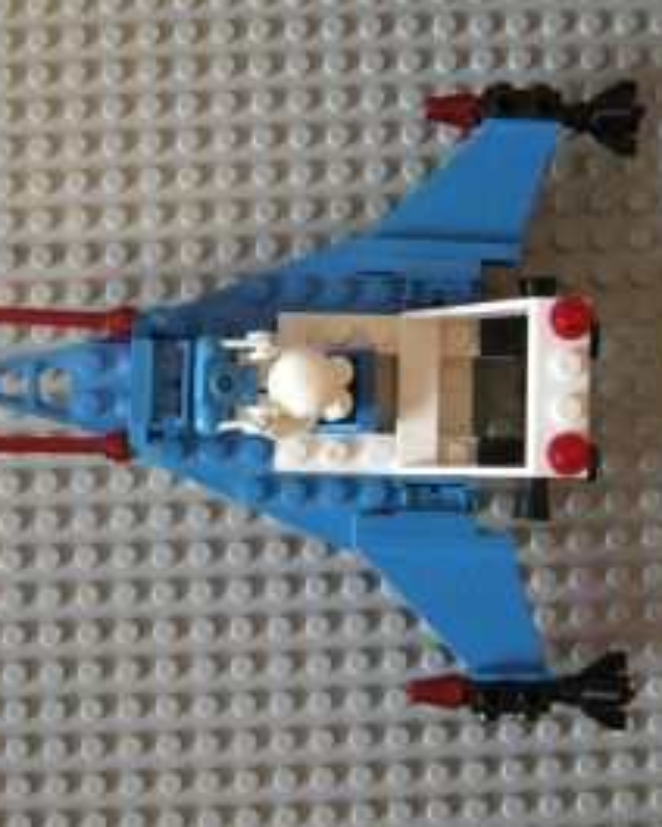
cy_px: 437
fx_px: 1298
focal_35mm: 53
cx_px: 331
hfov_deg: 28.6
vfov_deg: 35.4
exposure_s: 1/6.4
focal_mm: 7.5
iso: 800
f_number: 2.7
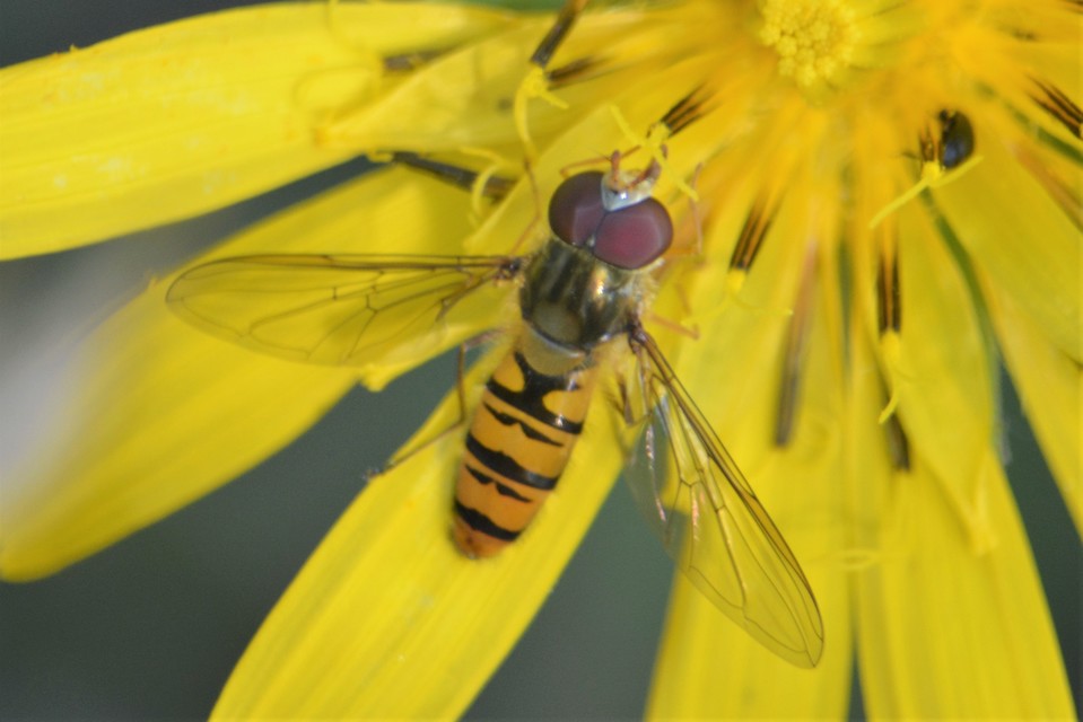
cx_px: 542
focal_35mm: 450
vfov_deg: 3.1
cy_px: 361
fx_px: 13541
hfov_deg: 4.6
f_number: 5.6
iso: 800
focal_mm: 300
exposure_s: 1/125
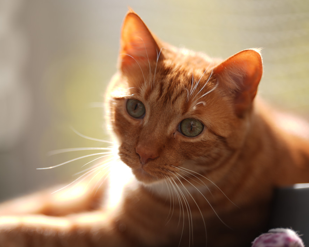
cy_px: 124
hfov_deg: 12.6
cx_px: 130
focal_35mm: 153
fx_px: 1400
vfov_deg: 10.1
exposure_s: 1/800
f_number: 1.4
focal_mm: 135
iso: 50
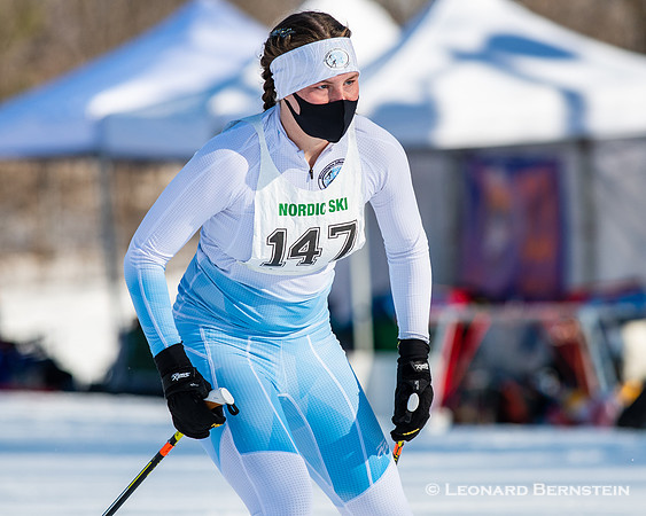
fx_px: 9686
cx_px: 358
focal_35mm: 507
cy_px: 258
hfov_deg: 3.8
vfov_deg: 3.1
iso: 400
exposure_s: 1/2000
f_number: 5.6
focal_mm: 300
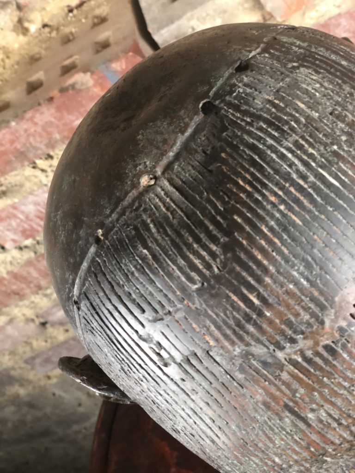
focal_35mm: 52
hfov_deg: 28.0
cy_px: 236
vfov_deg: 36.8
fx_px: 711
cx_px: 178
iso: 100
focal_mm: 6
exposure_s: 1/33
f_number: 2.4
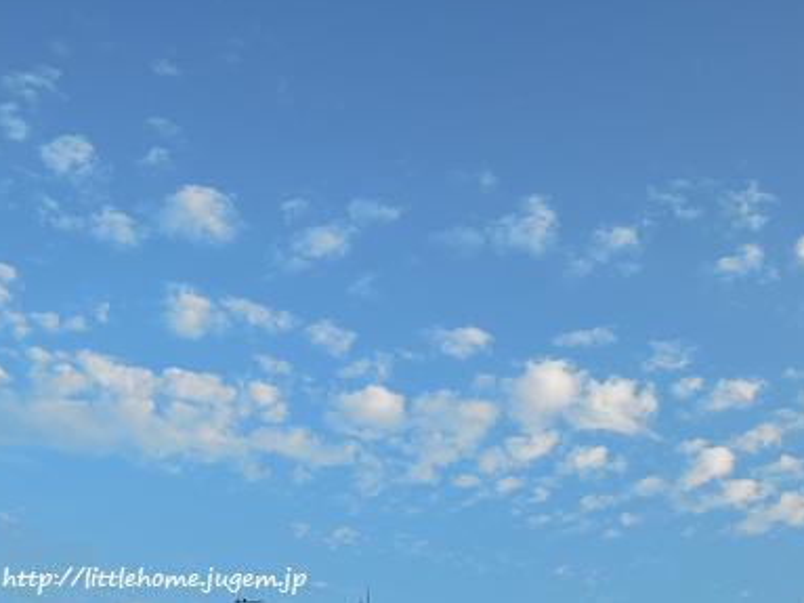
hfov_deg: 40.4
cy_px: 290
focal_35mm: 47
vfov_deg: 30.9
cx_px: 395
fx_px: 1091
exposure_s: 1/200
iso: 160
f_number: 7.1
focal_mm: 8.1
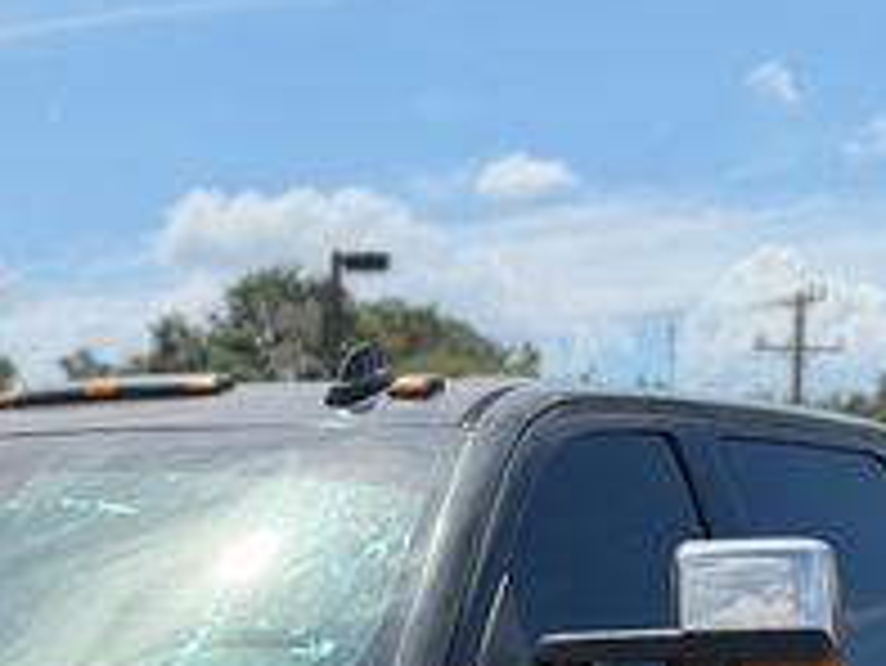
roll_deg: -1.8
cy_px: 1058
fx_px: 3995
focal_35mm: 156
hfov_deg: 12.5
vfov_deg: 9.2
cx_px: 67
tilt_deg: -5.2
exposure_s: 1/4878
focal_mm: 6.76
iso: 80
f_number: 1.78
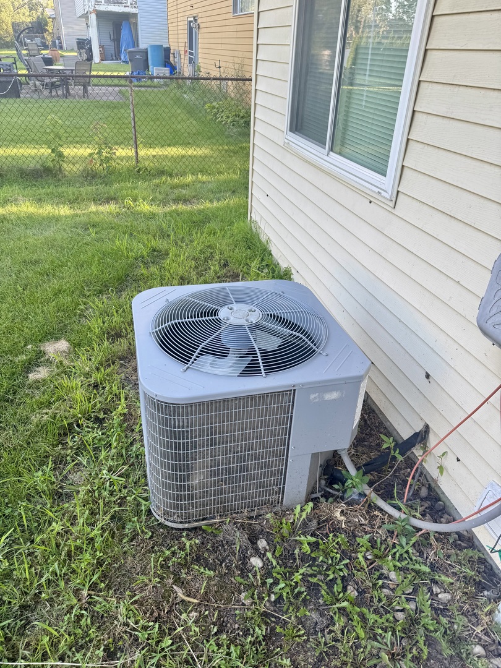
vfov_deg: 71.6
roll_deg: -3.7
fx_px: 463
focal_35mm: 24
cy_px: 334
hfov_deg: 56.8
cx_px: 250
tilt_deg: -33.3
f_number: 1.78
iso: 80
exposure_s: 1/364
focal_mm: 6.76
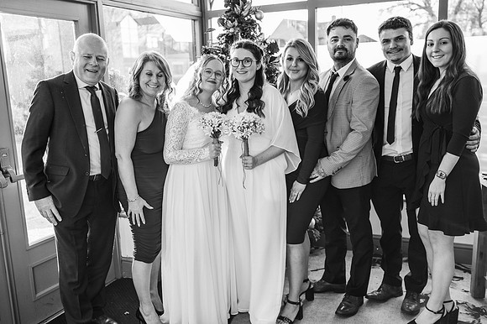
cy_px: 162
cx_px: 244
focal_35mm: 35
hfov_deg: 54.5
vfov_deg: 37.8
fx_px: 473
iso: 500
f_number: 2.5
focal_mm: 35
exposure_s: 1/200
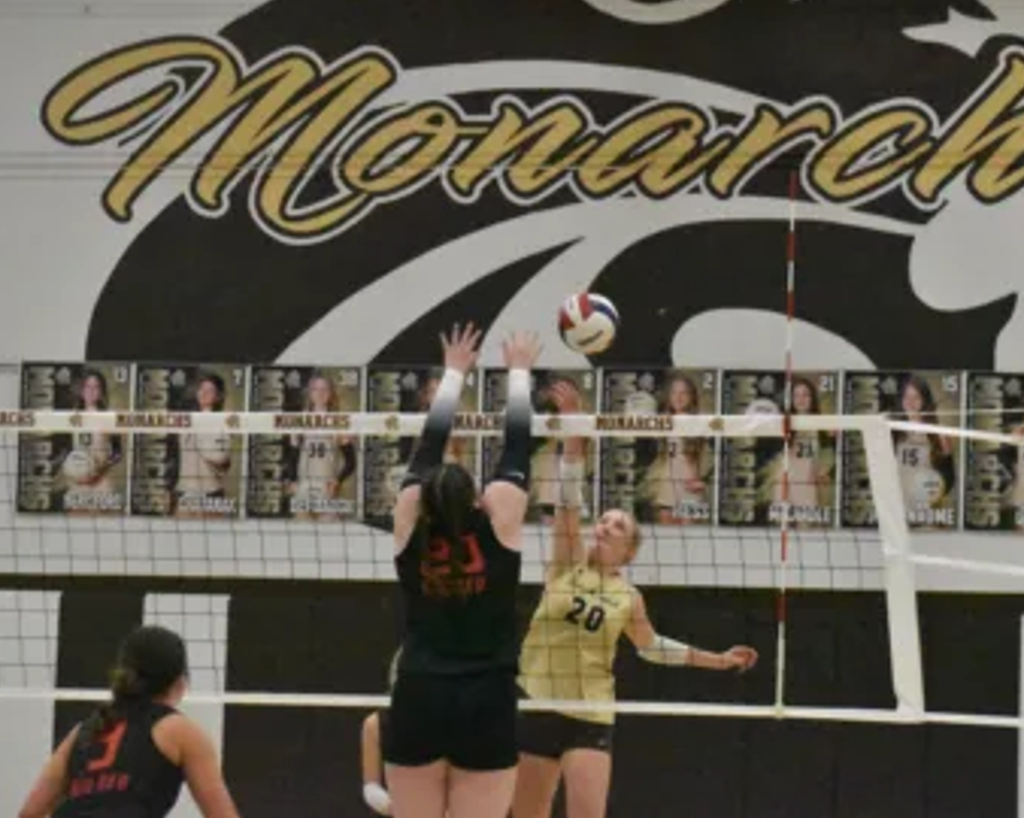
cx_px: 556
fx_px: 4924
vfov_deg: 9.5
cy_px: 406
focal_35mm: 163
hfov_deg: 11.9
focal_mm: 95
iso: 25600
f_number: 8
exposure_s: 1/2000
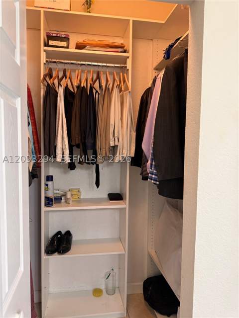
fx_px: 221
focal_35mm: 24
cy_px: 159
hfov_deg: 56.8
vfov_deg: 71.6
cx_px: 120
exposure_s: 1/60
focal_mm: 6.76
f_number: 1.78
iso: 250
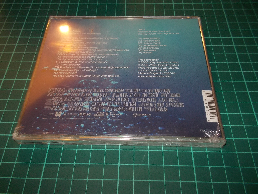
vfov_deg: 48.2
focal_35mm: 29
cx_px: 129
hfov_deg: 61.7
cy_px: 97
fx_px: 216
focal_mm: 4.1
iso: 200
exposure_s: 1/30
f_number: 3.3
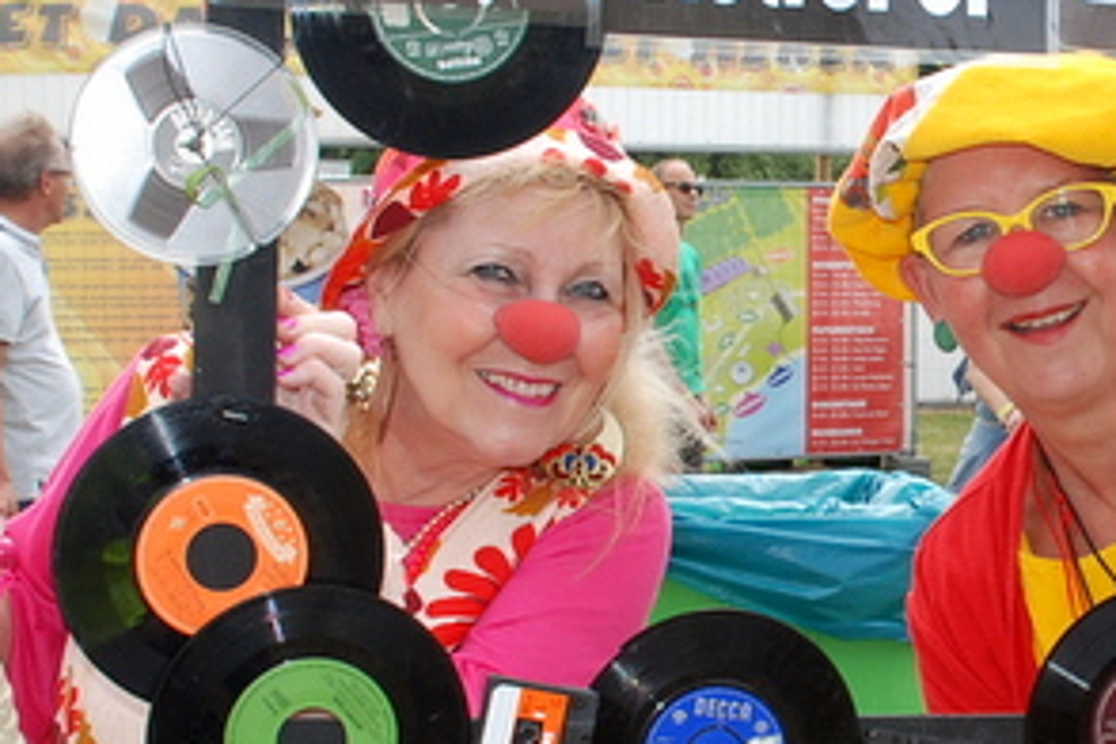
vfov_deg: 18.8
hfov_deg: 27.8
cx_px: 793
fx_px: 2232
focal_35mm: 72
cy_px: 545
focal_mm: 22
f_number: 11
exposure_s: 1/200
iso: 320
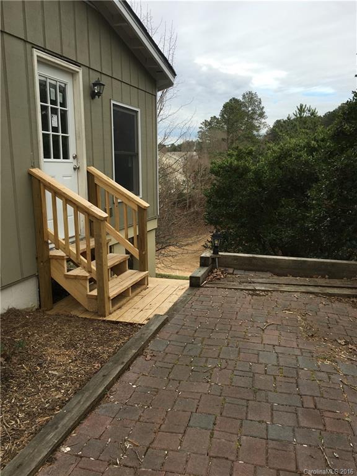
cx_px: 178
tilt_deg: -10.9
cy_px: 238
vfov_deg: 61.7
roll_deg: -0.4
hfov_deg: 48.2
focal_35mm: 29
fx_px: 399
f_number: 2.2
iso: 25
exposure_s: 1/657
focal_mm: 4.15
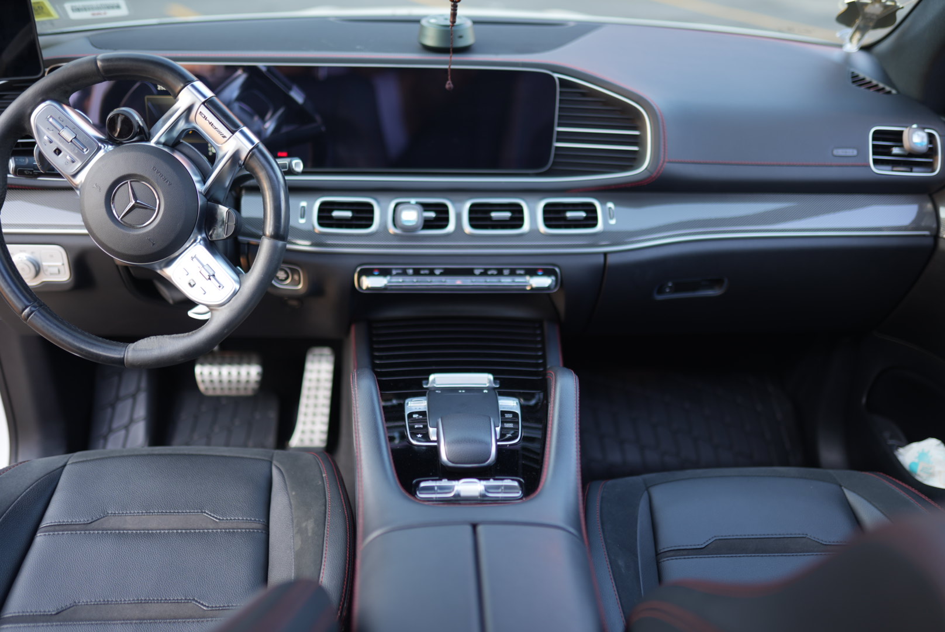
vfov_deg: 37.9
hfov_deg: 54.4
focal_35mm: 35
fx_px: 919
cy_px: 316
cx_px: 472
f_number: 1.4
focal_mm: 35
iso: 100
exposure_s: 1/125
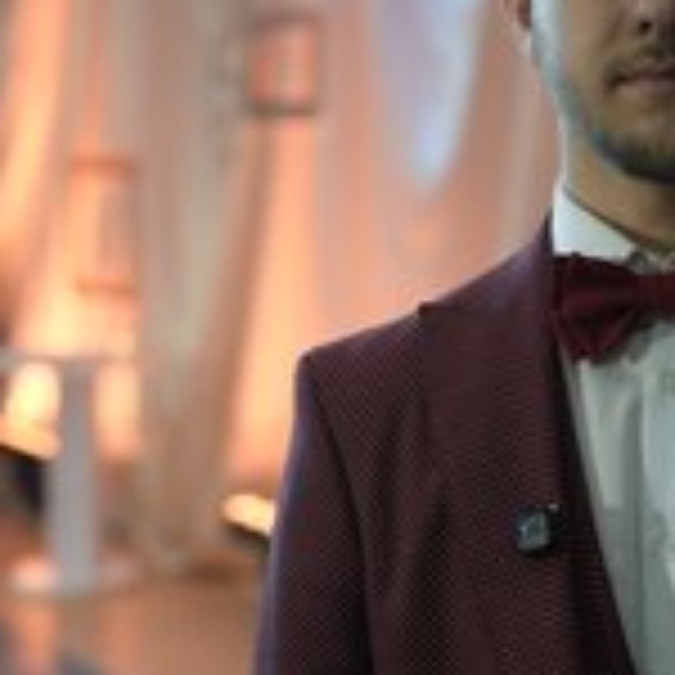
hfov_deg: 14.6
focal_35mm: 118
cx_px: 639
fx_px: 2603
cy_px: 227
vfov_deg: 14.7
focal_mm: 52
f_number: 2.8
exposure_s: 1/50
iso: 1000
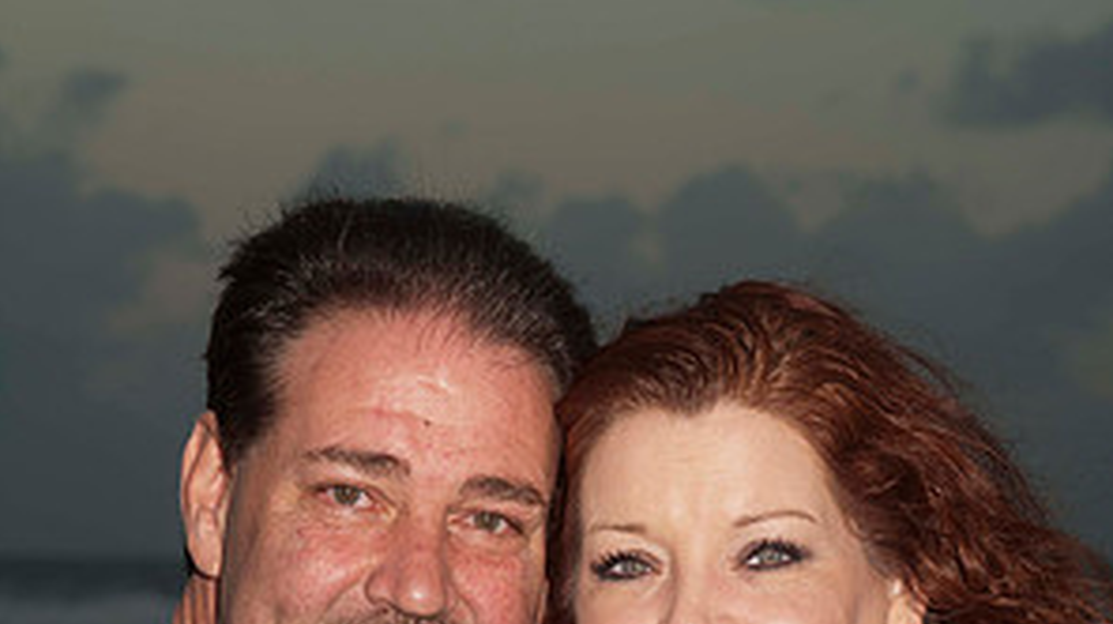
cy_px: 748
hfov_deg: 11.3
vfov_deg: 6.3
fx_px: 5633
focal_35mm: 191
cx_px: 558
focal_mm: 80
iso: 100
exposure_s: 1/30
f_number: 8
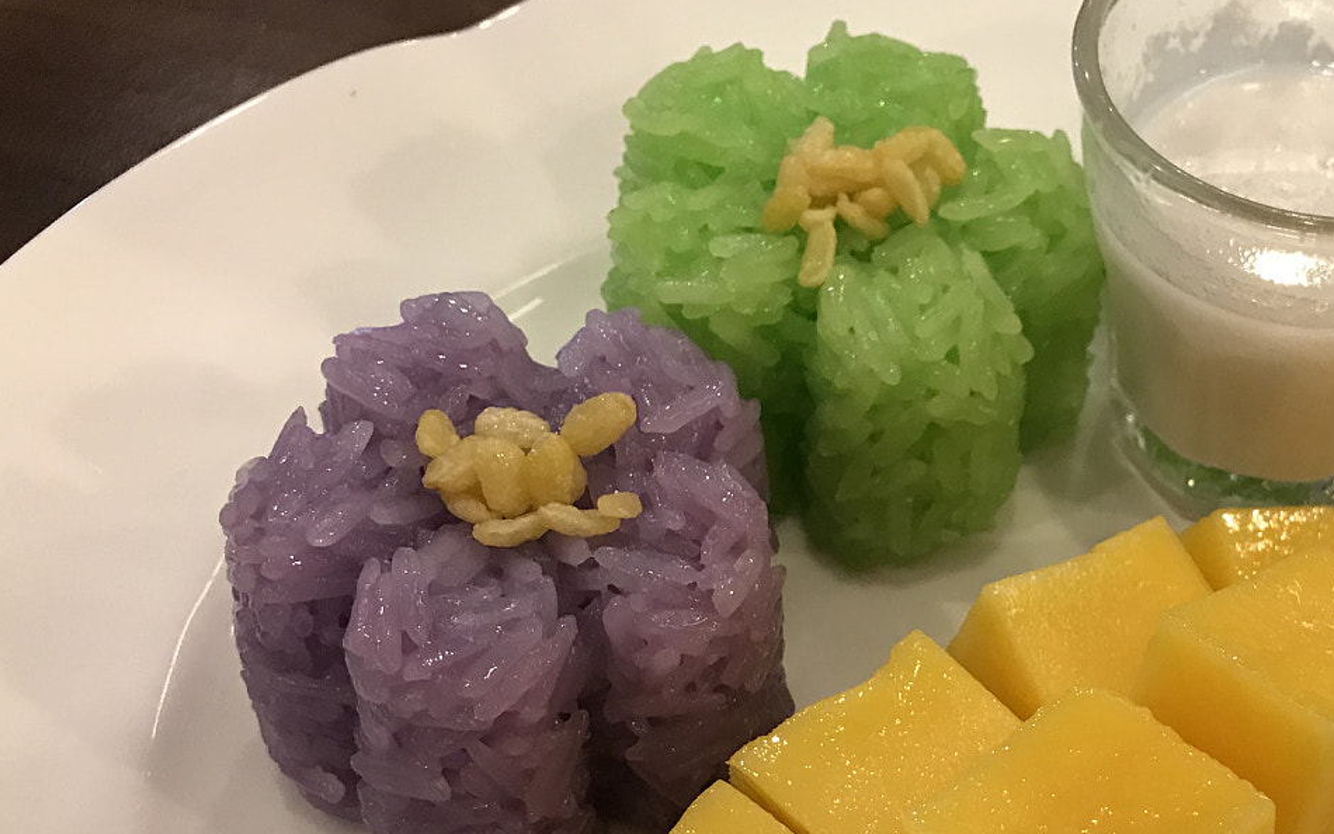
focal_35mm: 50
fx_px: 1818
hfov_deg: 38.5
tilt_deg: -52.3
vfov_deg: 25.4
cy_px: 667
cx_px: 1104
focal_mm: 3.99
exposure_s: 1/25
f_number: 1.8
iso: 40
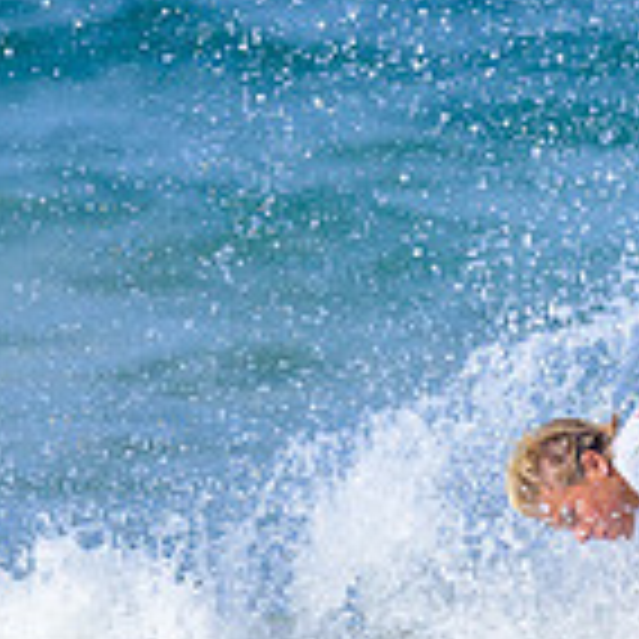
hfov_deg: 0.5
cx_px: 966
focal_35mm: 3817
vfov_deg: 0.5
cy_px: 590
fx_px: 79717
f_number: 6.3
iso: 400
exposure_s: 1/2000
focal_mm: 800
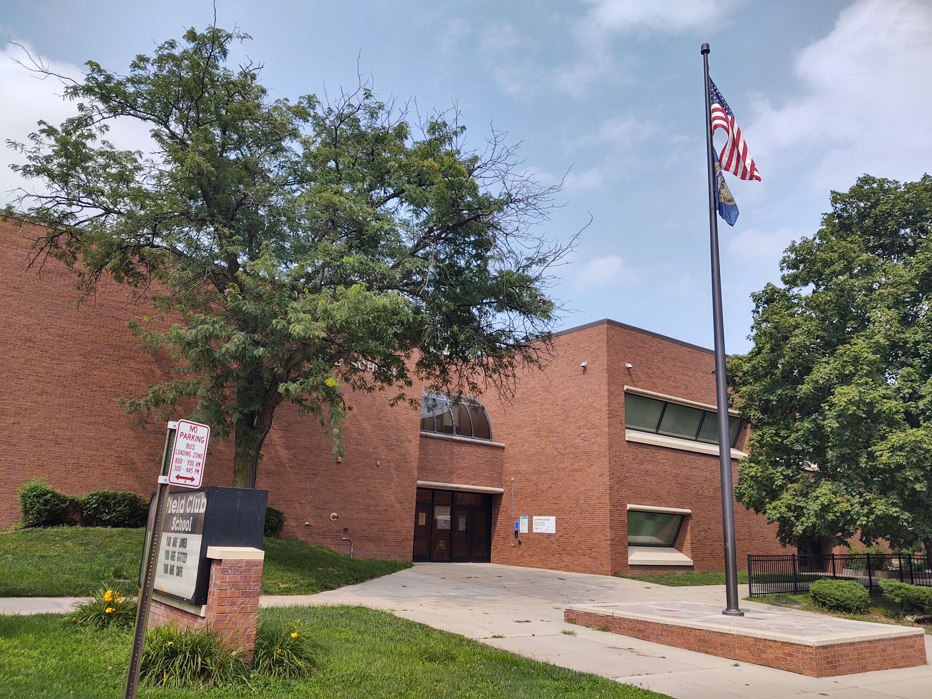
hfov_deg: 65.3
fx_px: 727
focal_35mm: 27
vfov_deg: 51.4
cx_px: 466
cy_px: 350
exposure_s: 1/4871
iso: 100
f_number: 1.7
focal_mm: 4.75
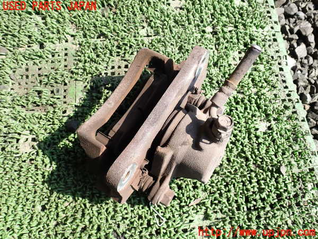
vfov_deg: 46.8
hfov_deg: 60.0
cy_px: 120
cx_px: 159
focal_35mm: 30
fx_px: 276
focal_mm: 5.4
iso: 100
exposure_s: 1/320
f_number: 3.2
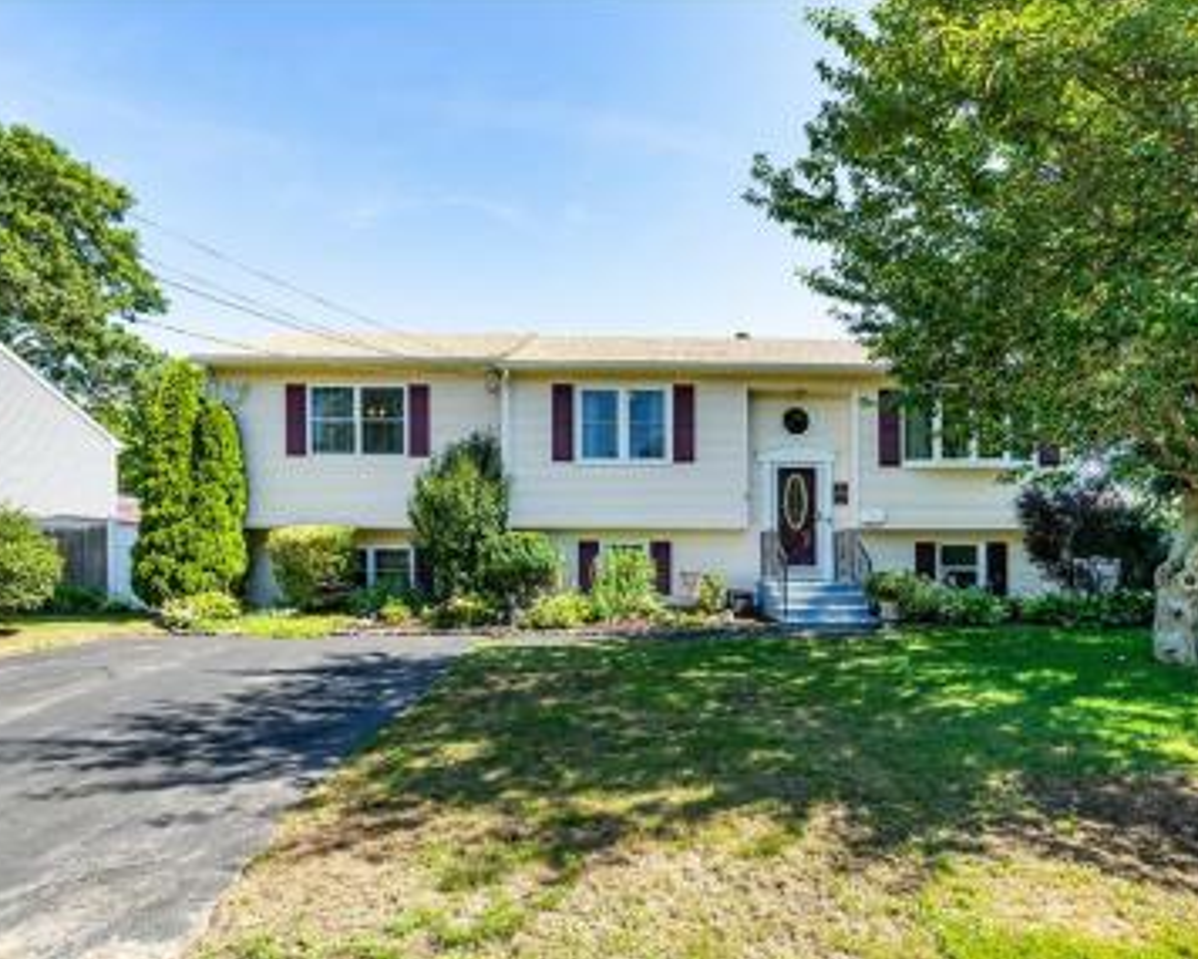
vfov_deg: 70.8
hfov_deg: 83.1
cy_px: 498
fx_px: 674
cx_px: 649
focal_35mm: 19
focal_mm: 16
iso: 100
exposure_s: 1/125
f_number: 6.3
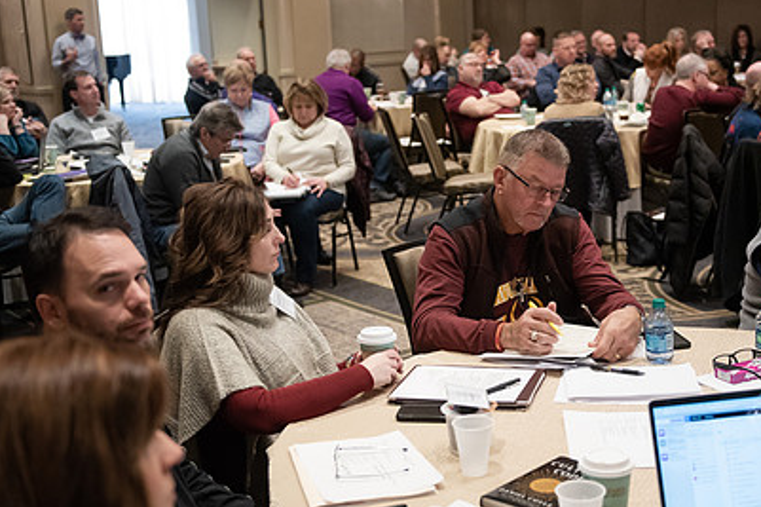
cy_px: 221
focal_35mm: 55
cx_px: 473
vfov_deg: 24.6
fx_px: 1162
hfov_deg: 36.1
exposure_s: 1/160
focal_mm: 38
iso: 4000
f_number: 2.8
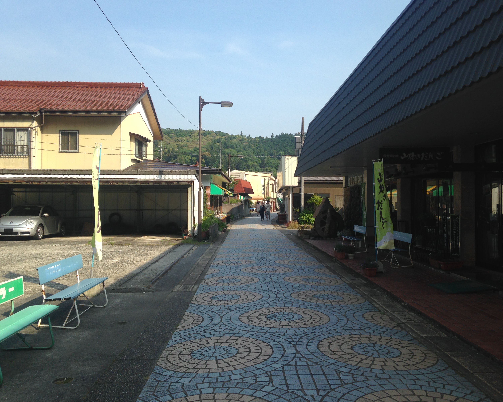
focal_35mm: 35
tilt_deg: +1.9
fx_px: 521
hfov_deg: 51.5
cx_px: 265
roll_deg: -1.4
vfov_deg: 42.2
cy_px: 198
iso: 50
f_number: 2.4
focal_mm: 4.12
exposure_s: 1/1178
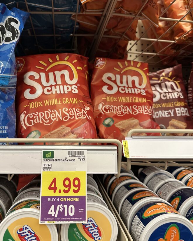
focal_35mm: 29
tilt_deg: -3.4
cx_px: 84
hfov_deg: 49.9
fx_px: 207
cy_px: 119
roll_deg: -1.8
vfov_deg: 60.4
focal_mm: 6.86
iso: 250
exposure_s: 1/98
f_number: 1.78
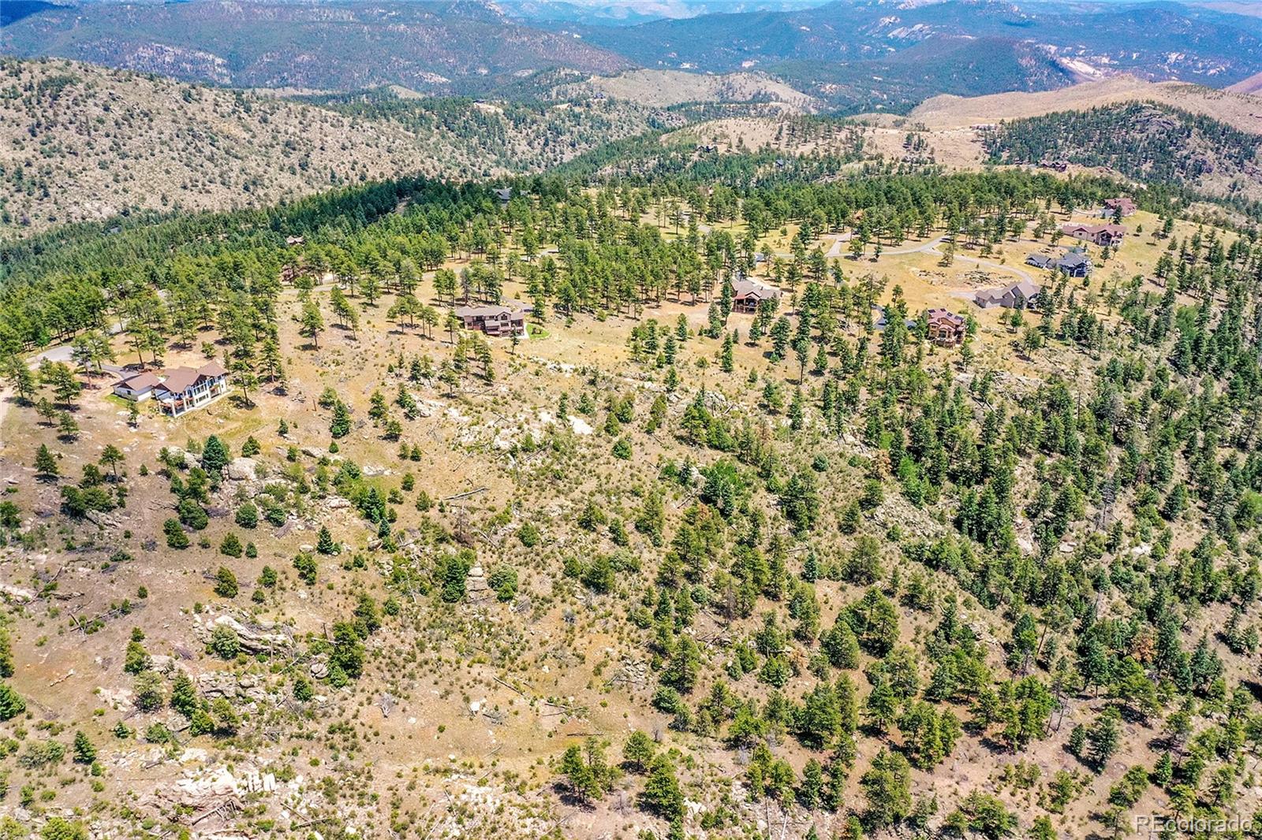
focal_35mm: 28
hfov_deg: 65.5
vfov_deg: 46.4
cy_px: 420
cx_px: 631
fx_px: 981
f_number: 8
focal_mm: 10.26
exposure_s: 1/1250
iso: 800
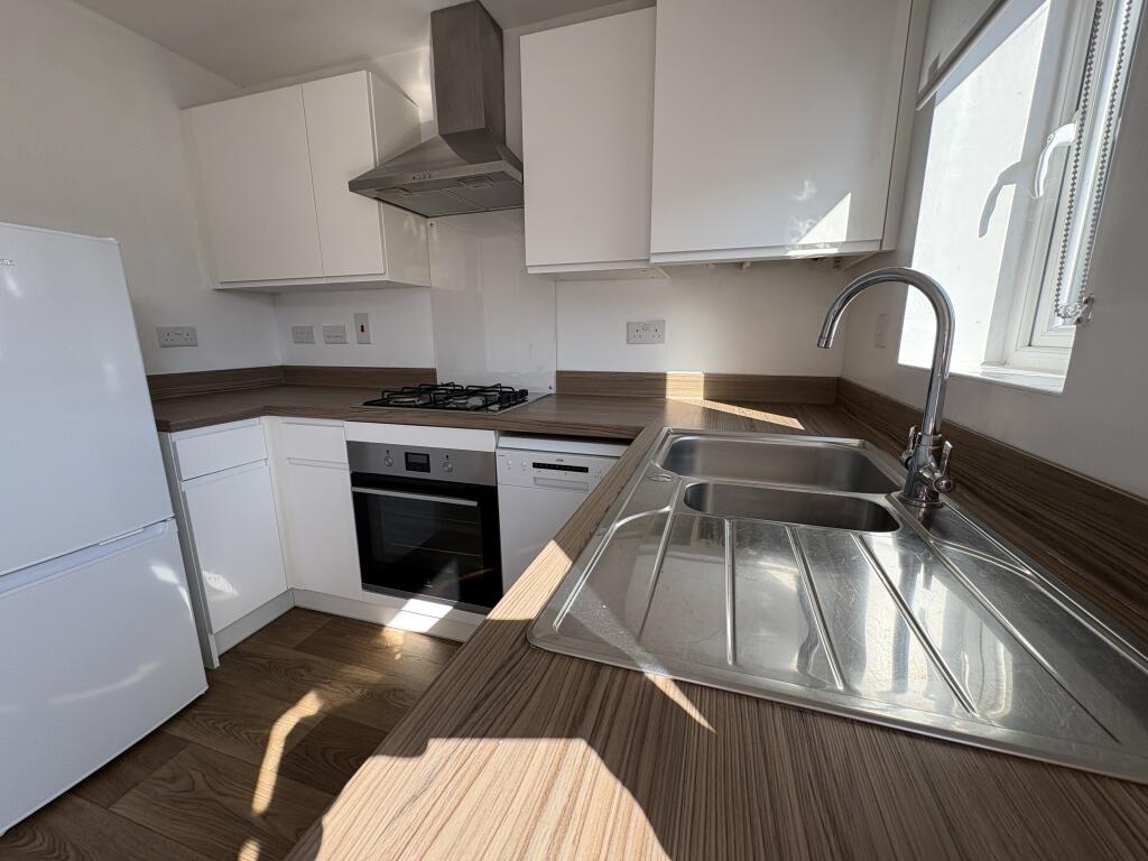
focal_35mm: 14
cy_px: 430
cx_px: 574
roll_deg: +0.6
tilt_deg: -12.2
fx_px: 464
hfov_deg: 102.1
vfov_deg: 85.7
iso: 50
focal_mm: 2.22
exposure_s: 1/254
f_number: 2.2
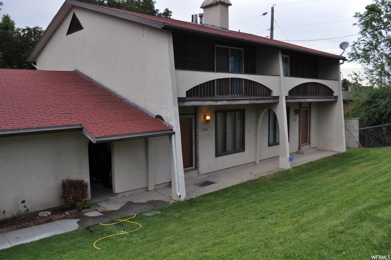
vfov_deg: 43.5
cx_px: 196
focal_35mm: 30
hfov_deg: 62.0
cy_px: 130
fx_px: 325
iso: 220
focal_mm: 20
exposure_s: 1/125
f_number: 5.6
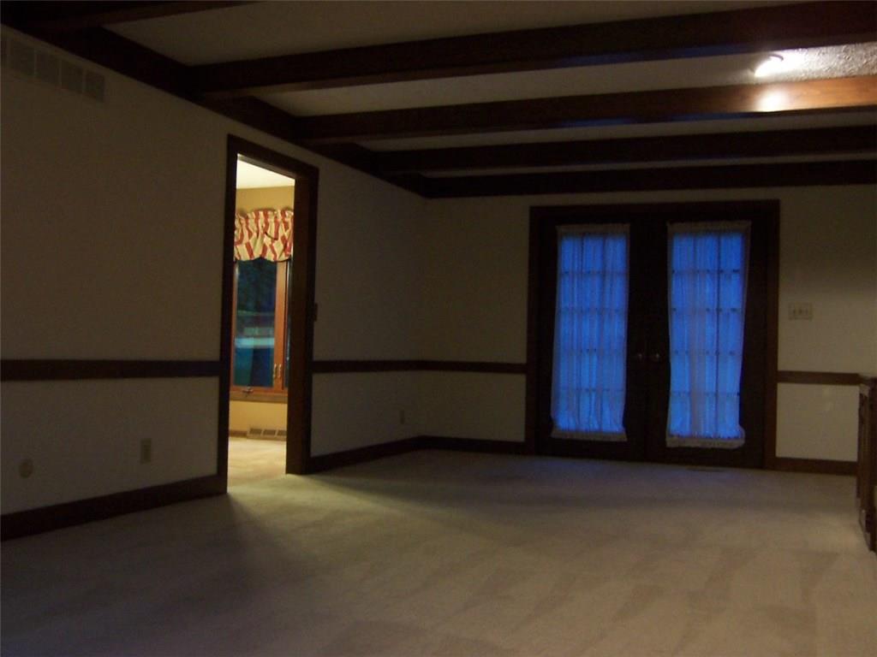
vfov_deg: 39.7
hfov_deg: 51.4
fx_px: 912
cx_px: 438
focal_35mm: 36
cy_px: 328
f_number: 2.8
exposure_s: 1/8
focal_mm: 5.6
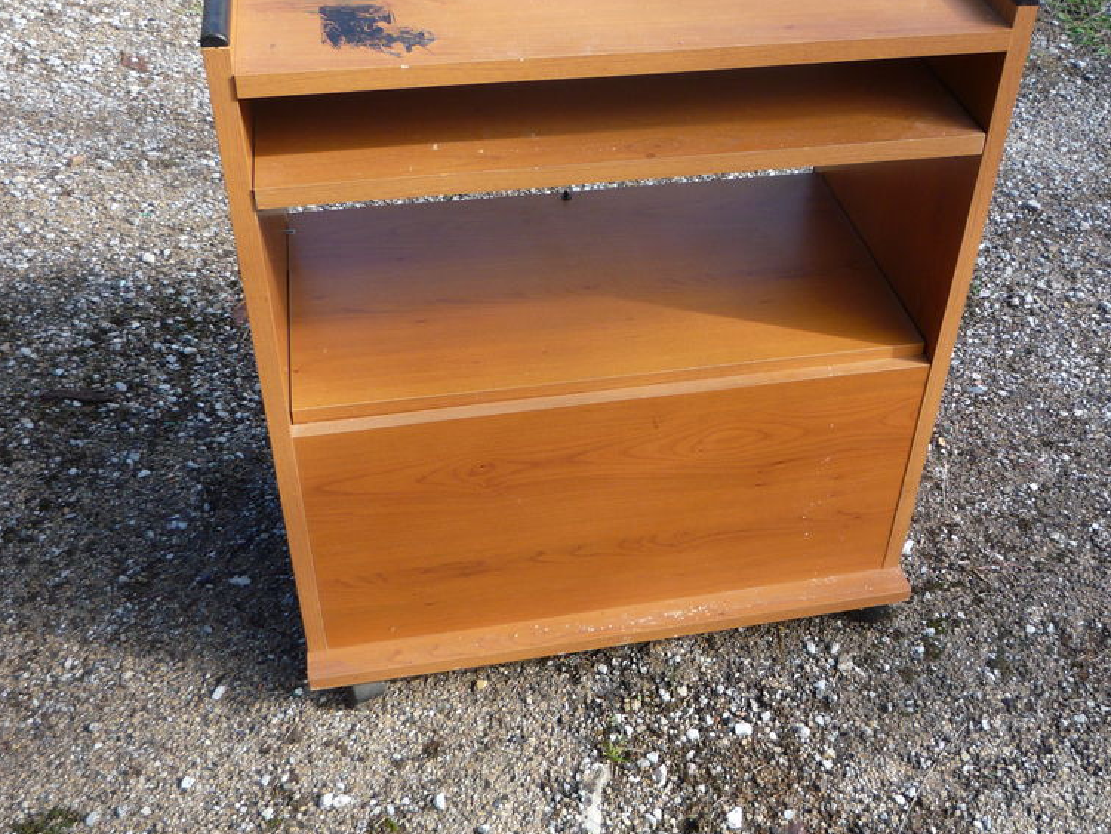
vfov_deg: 35.9
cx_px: 667
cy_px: 339
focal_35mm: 40
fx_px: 1284
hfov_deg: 46.5
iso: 100
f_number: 4
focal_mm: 5.2
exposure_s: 1/160
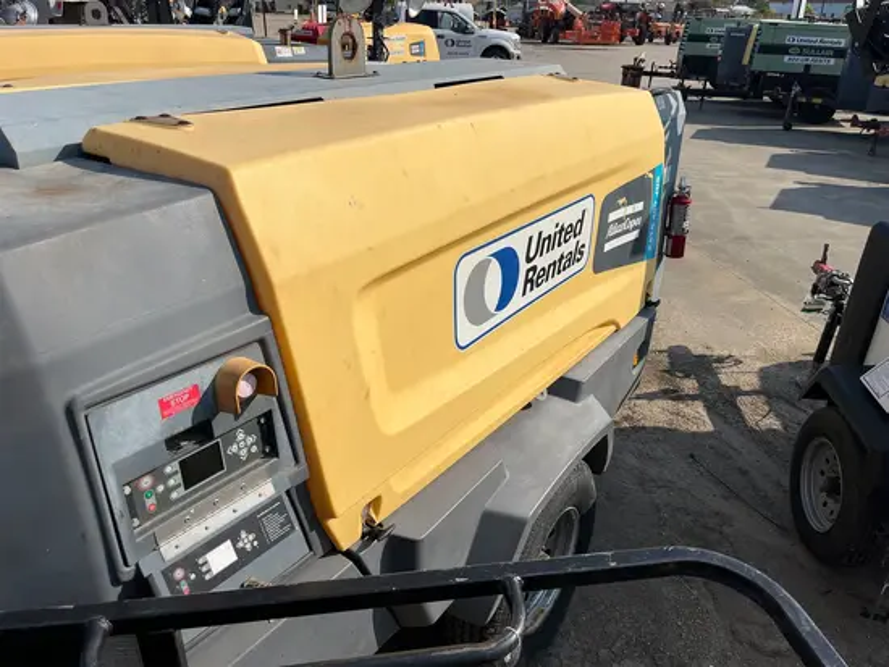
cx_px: 444
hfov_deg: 67.3
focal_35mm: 26
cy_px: 334
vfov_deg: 53.1
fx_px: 668
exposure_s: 1/7353
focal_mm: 5.1
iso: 50
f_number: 1.6
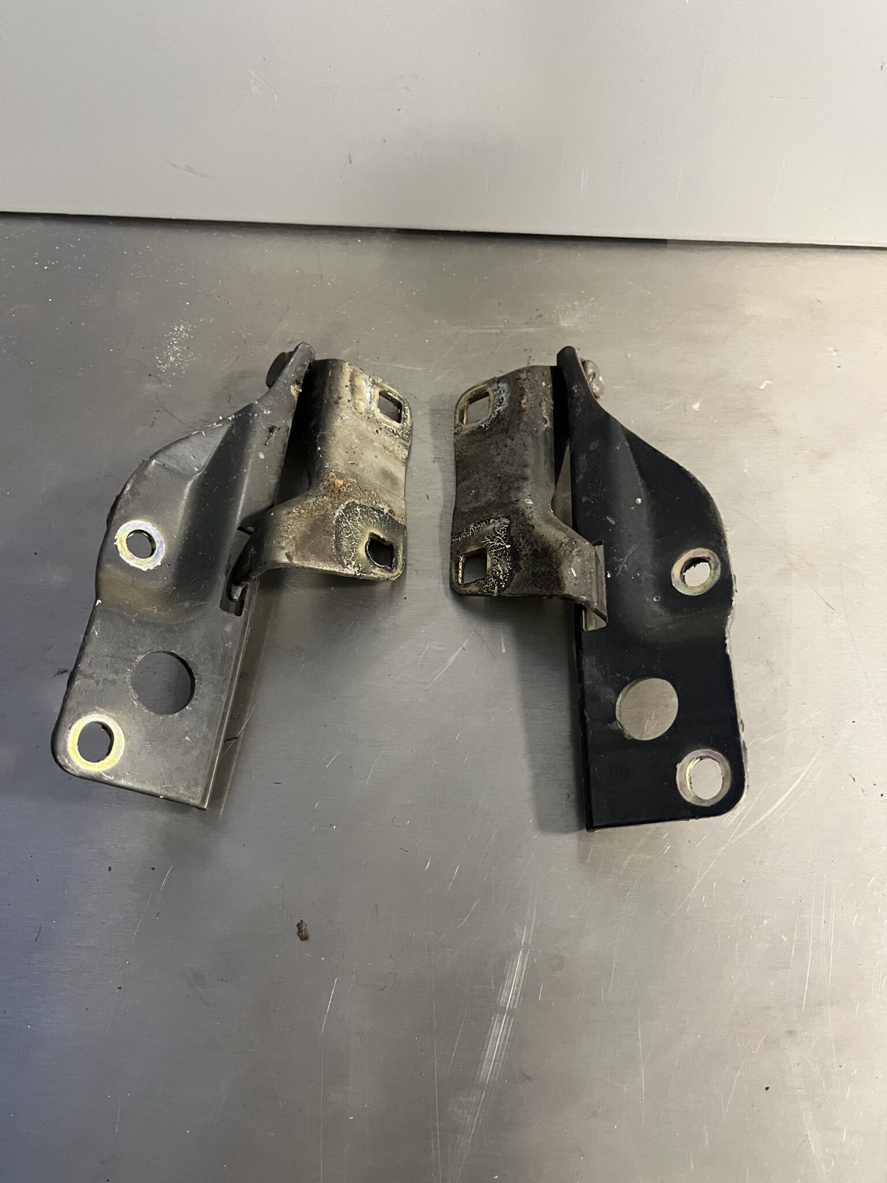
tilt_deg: -59.5
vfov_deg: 67.3
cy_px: 592
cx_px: 444
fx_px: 888
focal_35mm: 26
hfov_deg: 53.1
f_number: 1.6
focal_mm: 5.1
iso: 500
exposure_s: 1/50
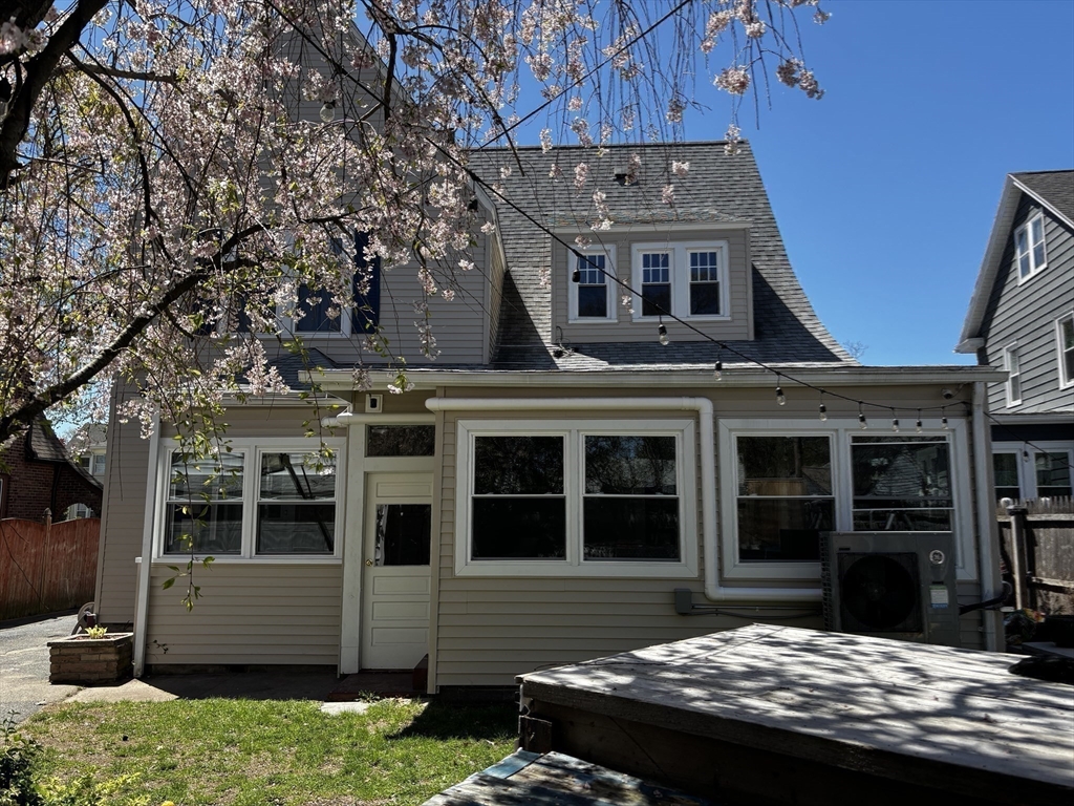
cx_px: 537
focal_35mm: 26
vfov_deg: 53.1
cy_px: 403
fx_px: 807
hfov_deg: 67.3
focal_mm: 5.96
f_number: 1.6
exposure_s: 1/1667
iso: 50
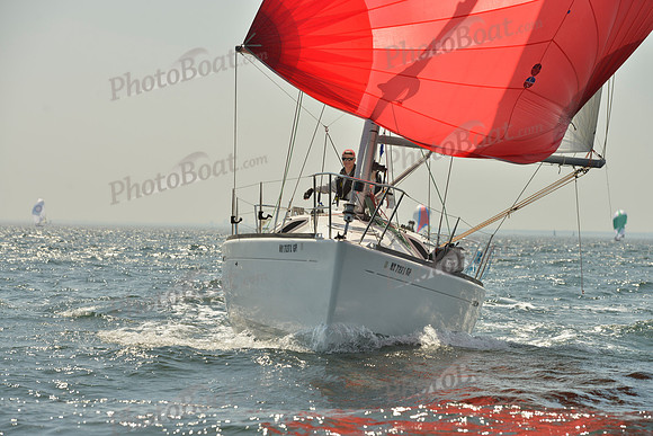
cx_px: 326
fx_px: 2449
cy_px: 218
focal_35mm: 135
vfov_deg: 10.2
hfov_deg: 15.2
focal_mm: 135
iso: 200
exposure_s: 1/1250
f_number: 8
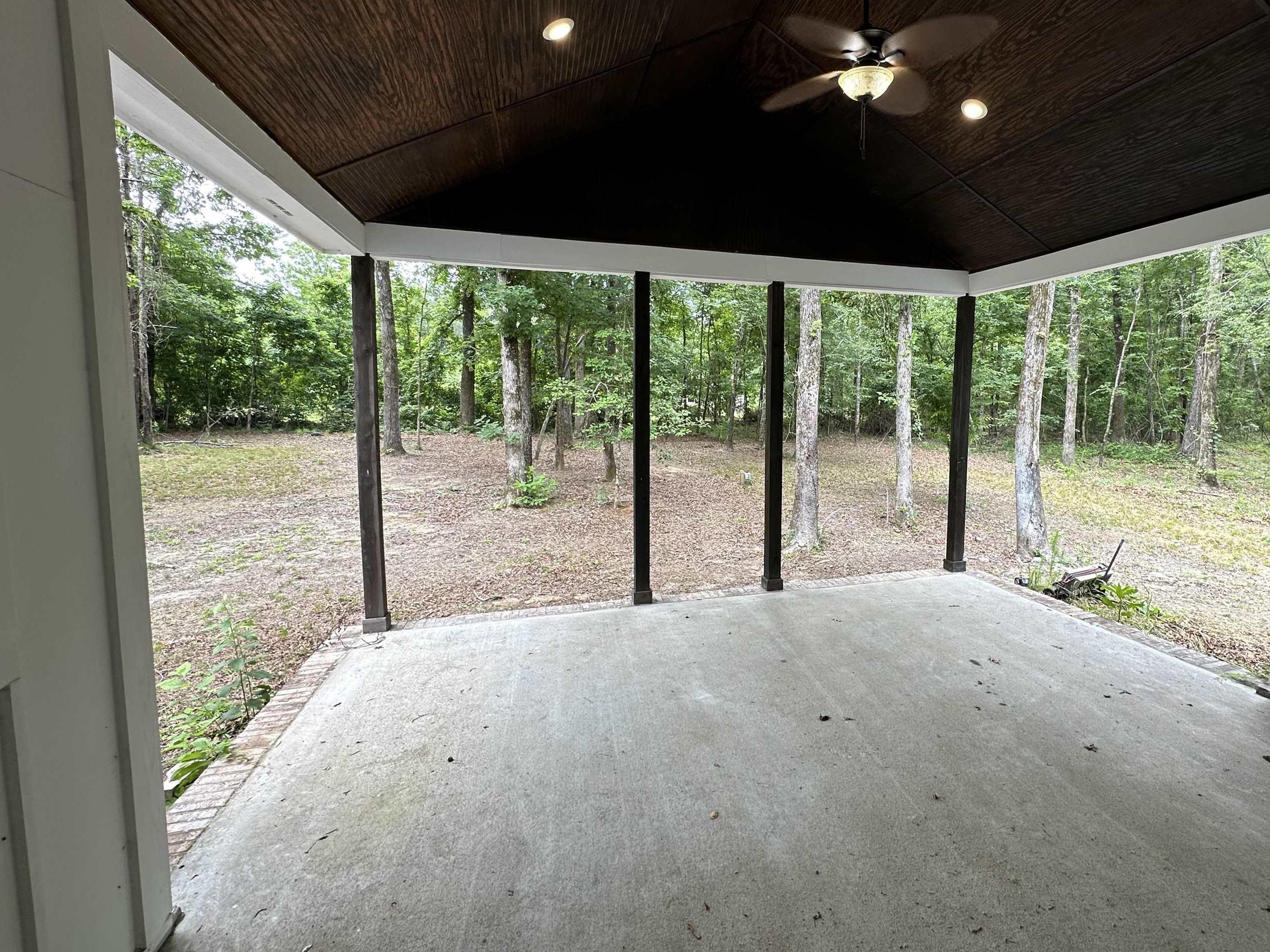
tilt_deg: -4.2
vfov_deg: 74.6
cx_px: 741
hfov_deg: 90.2
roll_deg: -0.6
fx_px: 624
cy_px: 445
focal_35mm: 17
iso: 40
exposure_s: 1/128
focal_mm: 2.22
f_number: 2.2
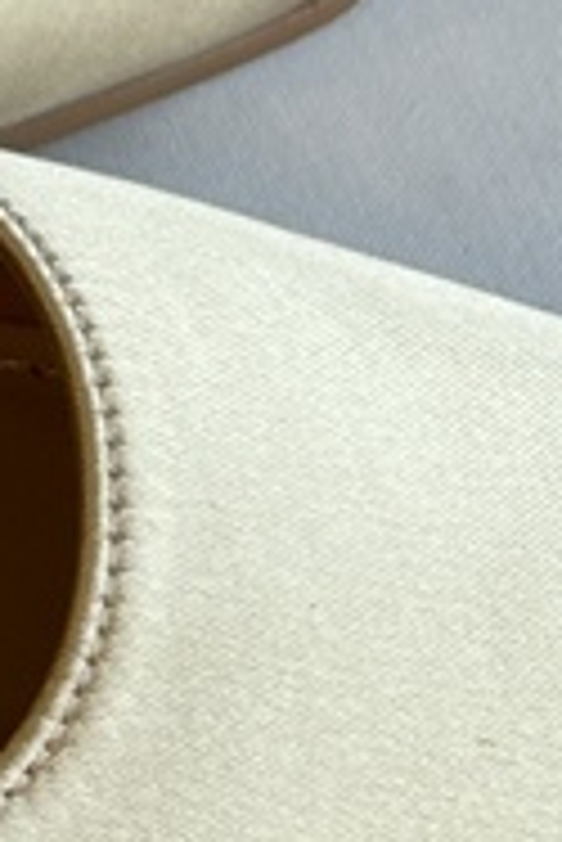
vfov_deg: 10.6
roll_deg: +1.2
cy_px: -7
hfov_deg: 6.6
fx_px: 4511
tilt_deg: -40.9
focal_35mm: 193
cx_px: -1016
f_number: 1.5
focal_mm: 5.7
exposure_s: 1/140
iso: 32
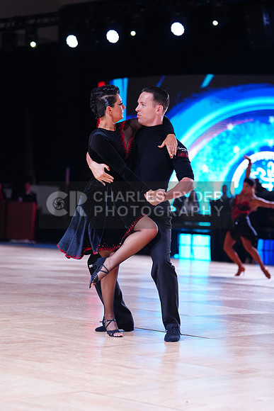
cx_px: 137
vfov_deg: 21.7
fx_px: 1072
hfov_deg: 14.6
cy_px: 206
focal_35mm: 94
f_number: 2.8
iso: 1600
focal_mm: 94
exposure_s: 1/500
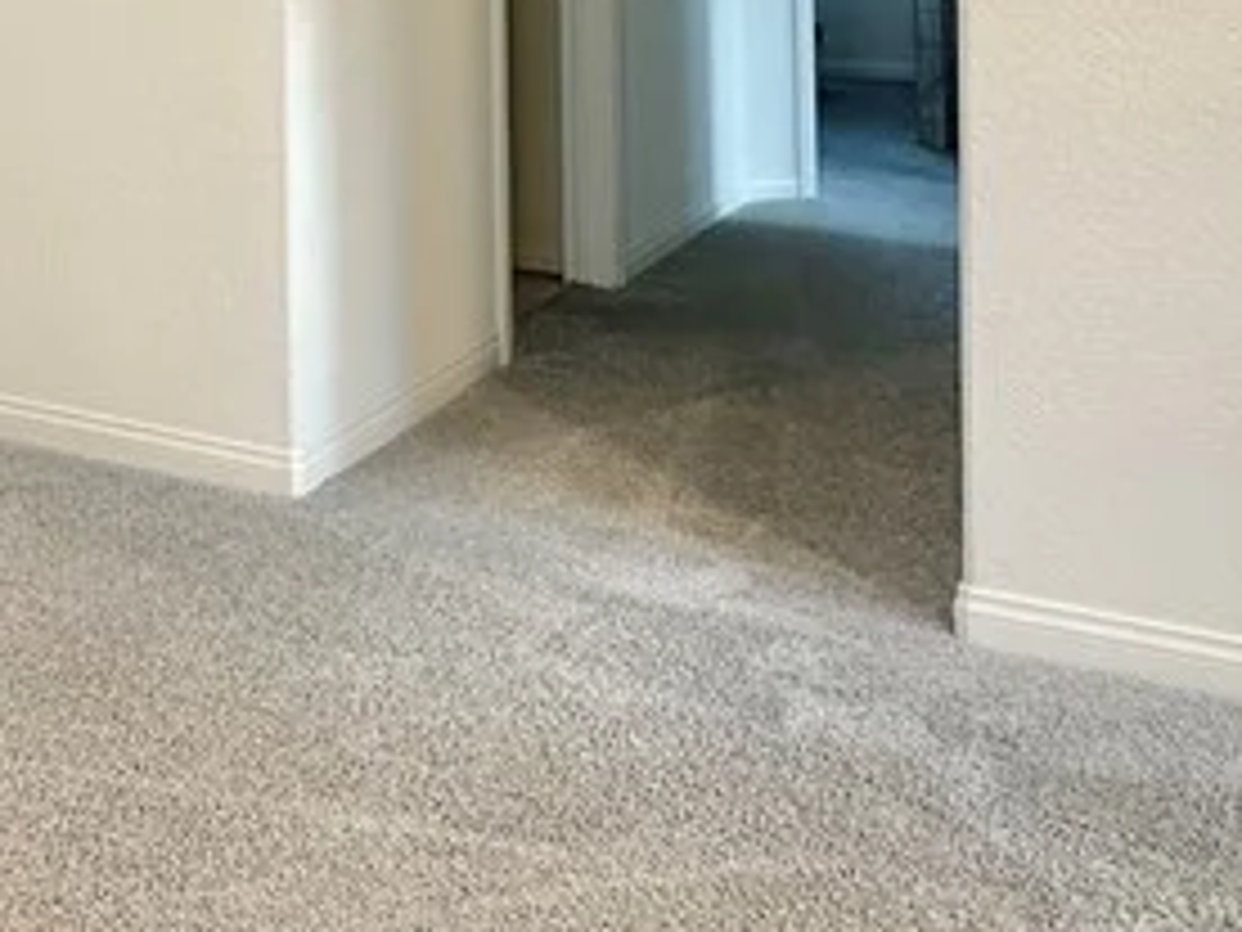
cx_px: 0
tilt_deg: +0.8
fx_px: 1866
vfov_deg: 25.4
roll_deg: +0.8
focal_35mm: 52
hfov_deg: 33.7
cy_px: -158
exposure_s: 1/60
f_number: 2.2
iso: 160
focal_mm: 2.22
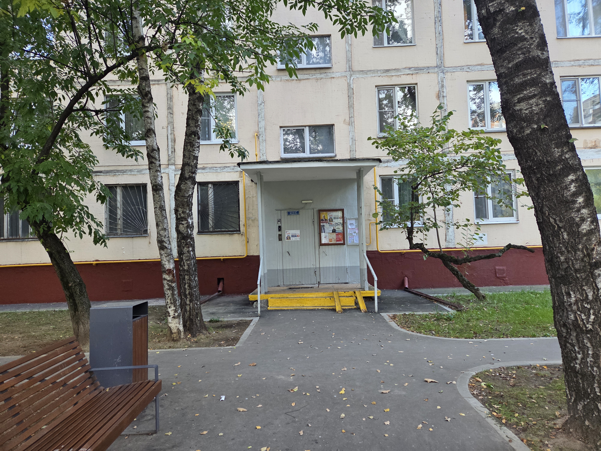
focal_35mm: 23
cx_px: 300
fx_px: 399
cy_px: 226
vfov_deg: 58.9
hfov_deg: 73.9
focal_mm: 5.4
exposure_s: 1/180
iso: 160
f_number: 1.8
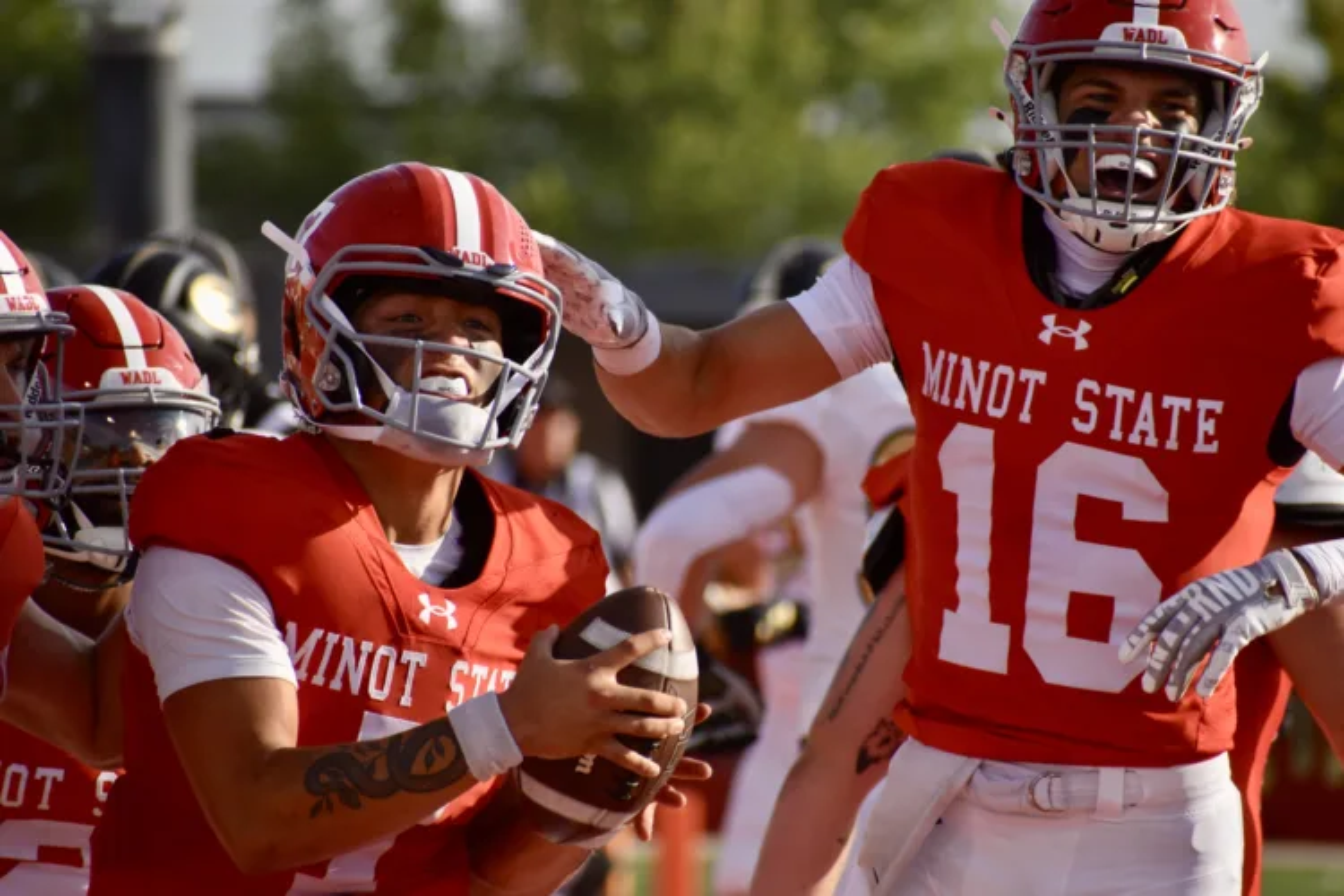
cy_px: 448
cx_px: 672
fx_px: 16799
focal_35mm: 450
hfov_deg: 4.6
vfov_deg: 3.1
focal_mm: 300
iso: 400
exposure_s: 1/1600
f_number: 6.3
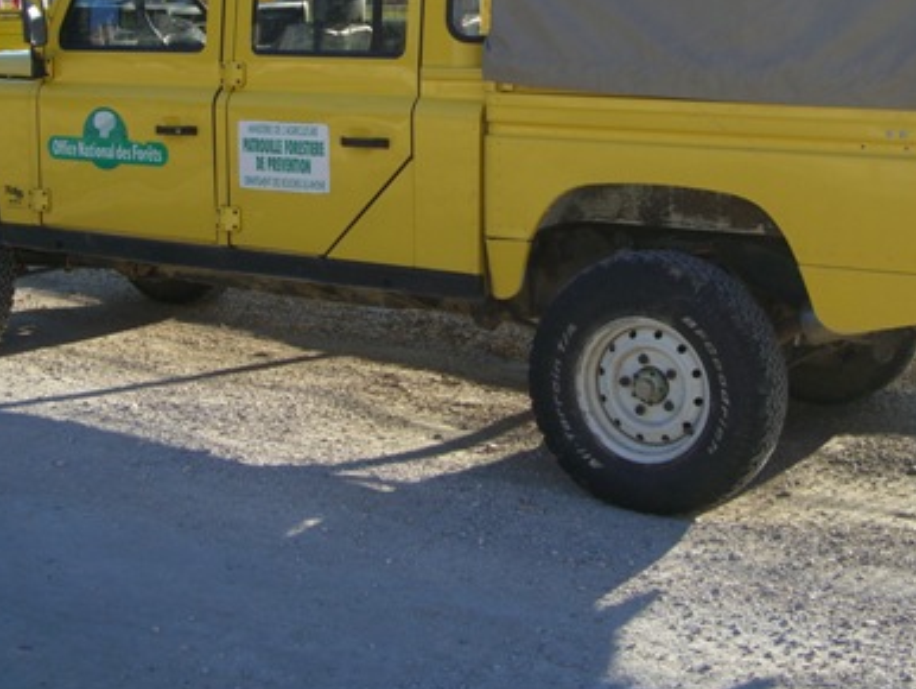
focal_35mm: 63
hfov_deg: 30.7
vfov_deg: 23.0
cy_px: 131
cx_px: 482
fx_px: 1668
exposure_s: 1/400
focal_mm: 7.9
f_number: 2.8
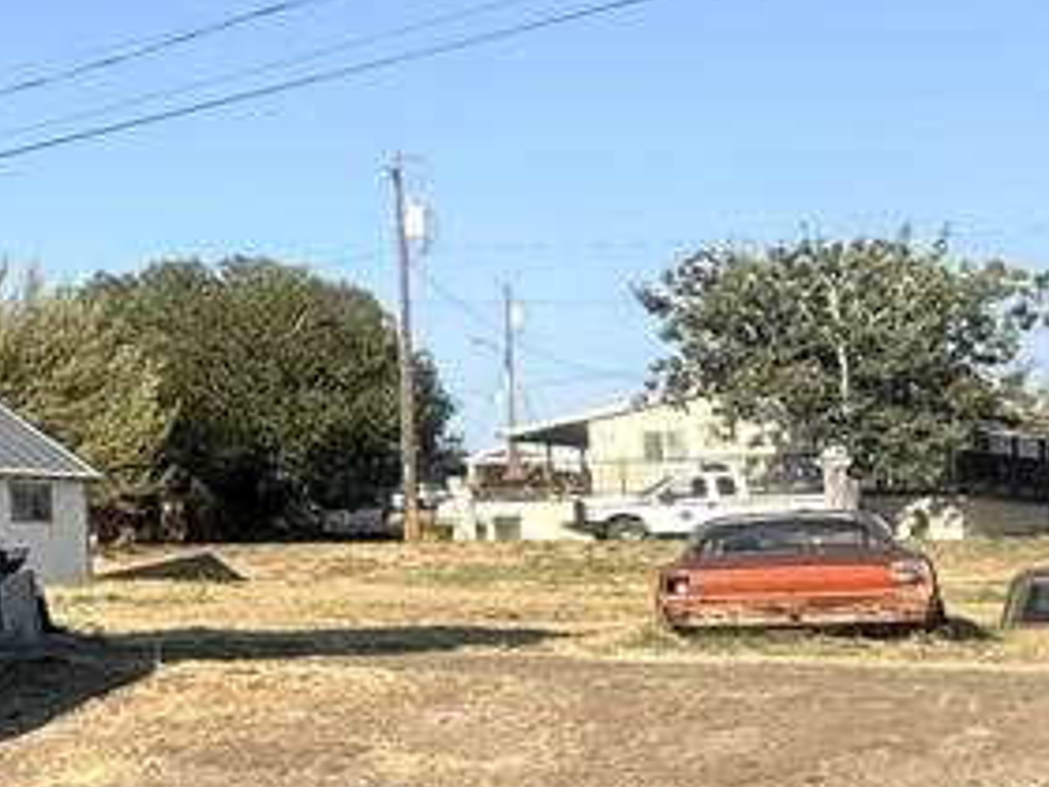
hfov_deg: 20.7
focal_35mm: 64
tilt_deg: +7.0
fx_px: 1939
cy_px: 360
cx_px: -854
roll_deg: -1.4
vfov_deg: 22.9
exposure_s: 1/942
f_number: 2.2
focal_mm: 2.22
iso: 50
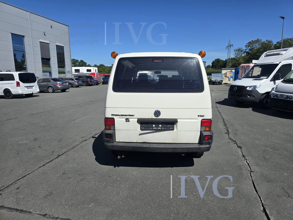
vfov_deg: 58.9
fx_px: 195
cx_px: 146
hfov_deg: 73.9
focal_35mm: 23
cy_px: 110
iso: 12
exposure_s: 1/1114
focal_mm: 6.3
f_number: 1.7
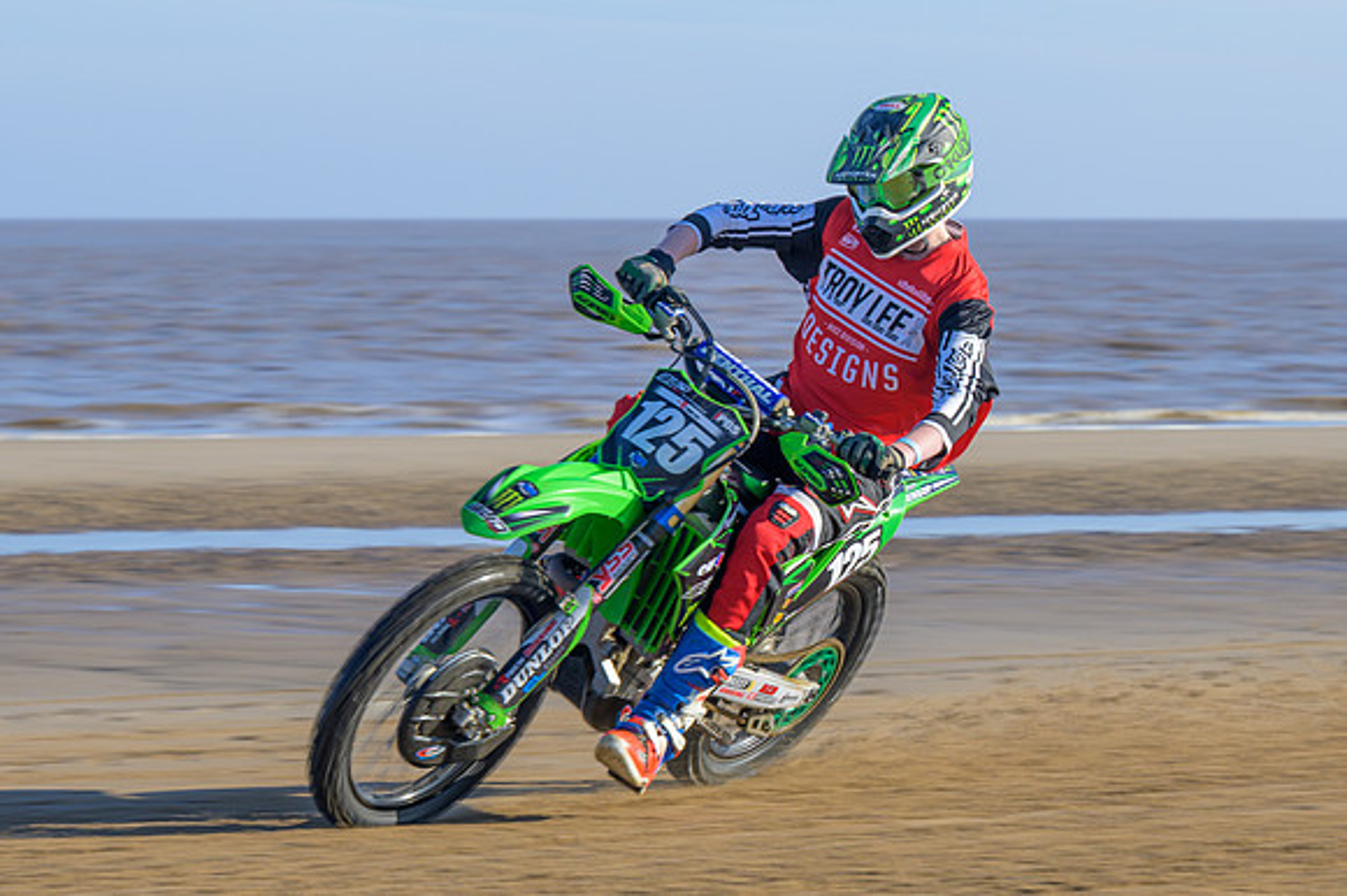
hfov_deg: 11.7
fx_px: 6567
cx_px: 641
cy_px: 462
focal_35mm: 176
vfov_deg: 7.8
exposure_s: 1/200
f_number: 8
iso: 90
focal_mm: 97
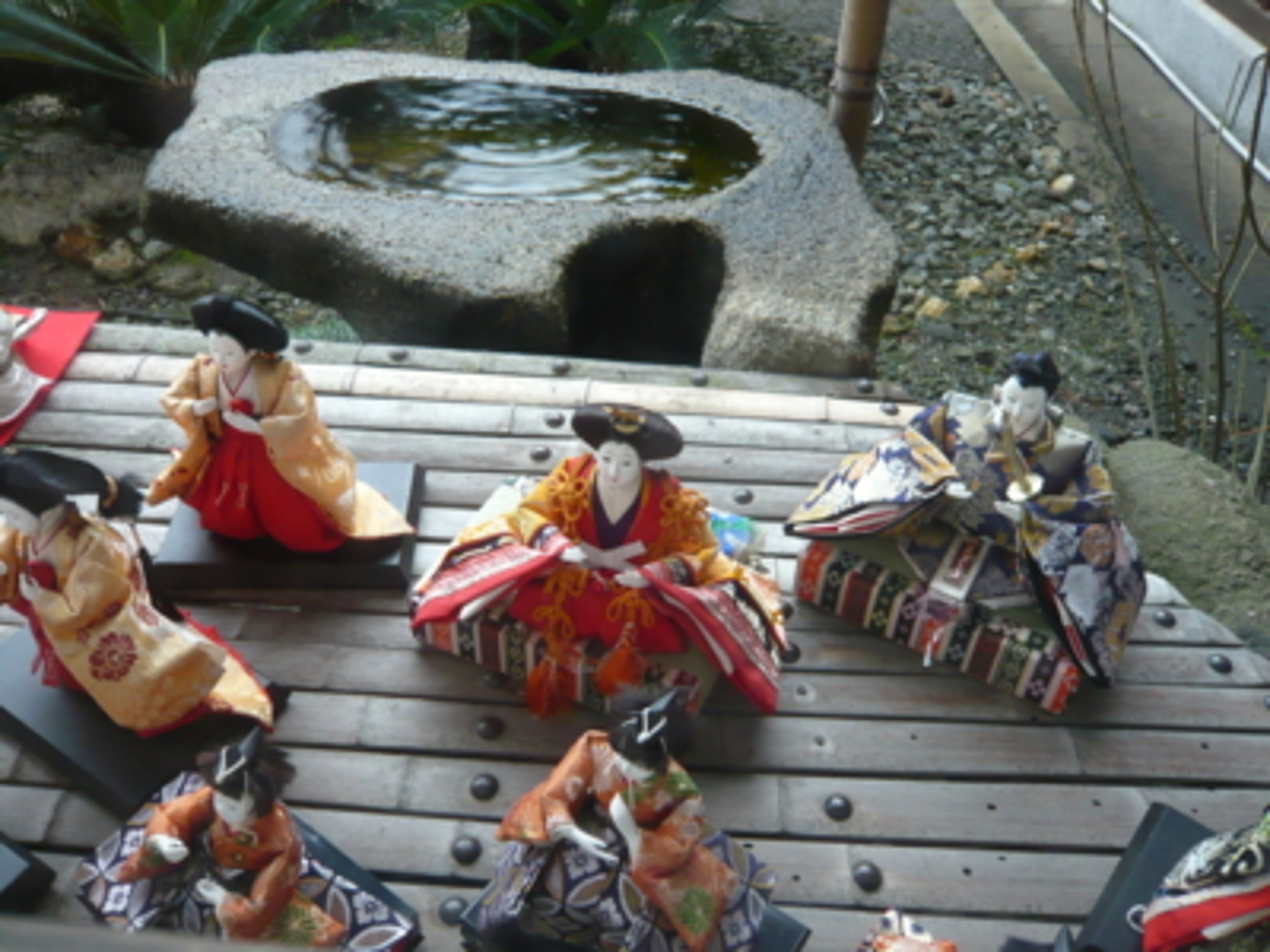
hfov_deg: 63.4
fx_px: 1027
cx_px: 635
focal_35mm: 28
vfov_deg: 49.7
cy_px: 476
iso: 200
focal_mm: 4.6
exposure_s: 1/15
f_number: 2.8
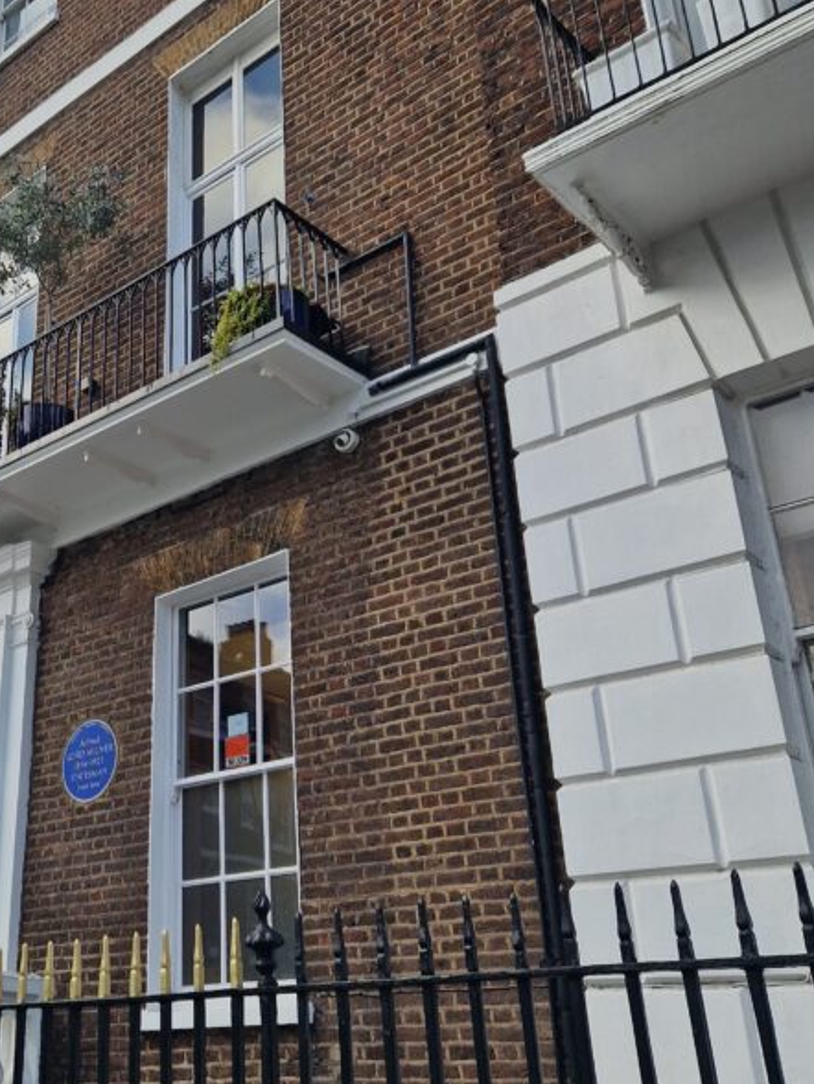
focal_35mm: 40
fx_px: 1254
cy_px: 497
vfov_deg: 46.7
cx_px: 122
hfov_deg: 34.5
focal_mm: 5.4
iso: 50
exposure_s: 1/512
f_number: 1.8
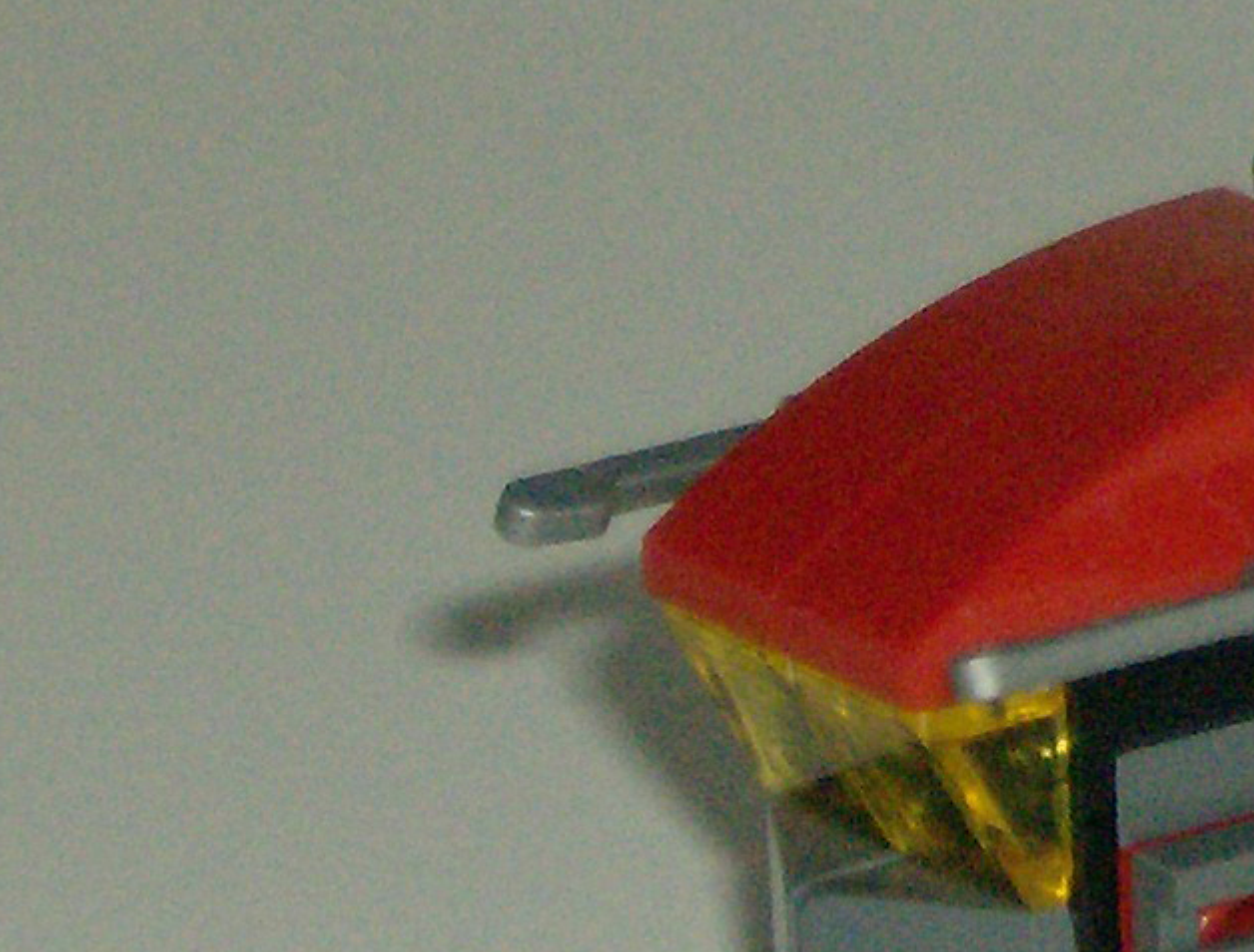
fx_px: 13793
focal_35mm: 379
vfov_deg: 4.0
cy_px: 571
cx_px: 1731
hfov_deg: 5.2
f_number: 4.2
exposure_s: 1/101
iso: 200
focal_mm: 14.1
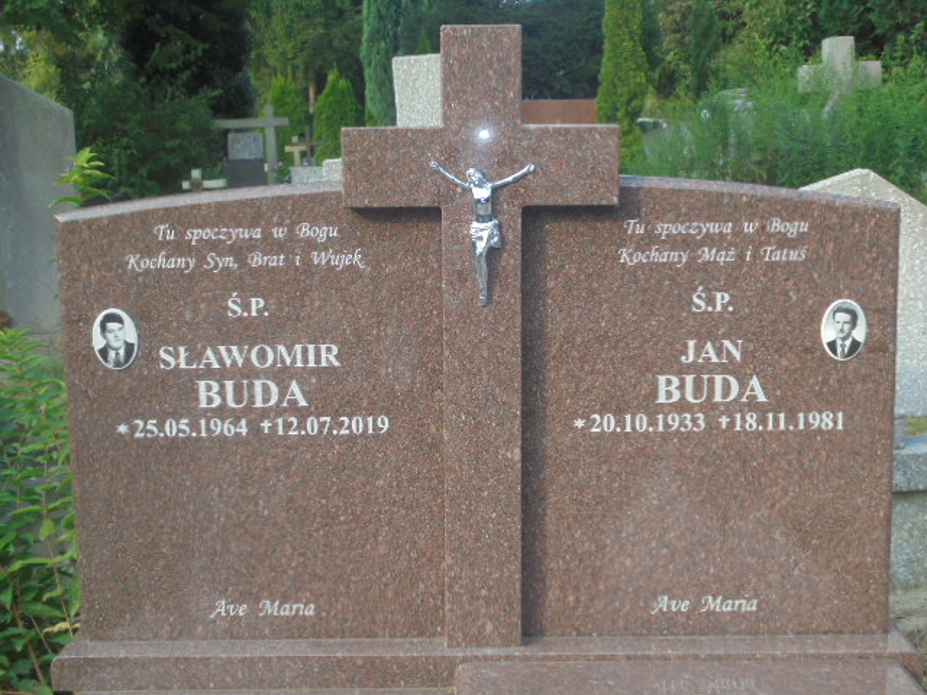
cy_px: 348
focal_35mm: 49
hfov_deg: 38.9
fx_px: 1312
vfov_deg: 29.7
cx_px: 464
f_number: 4.8
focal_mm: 8.9
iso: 100
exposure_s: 1/125
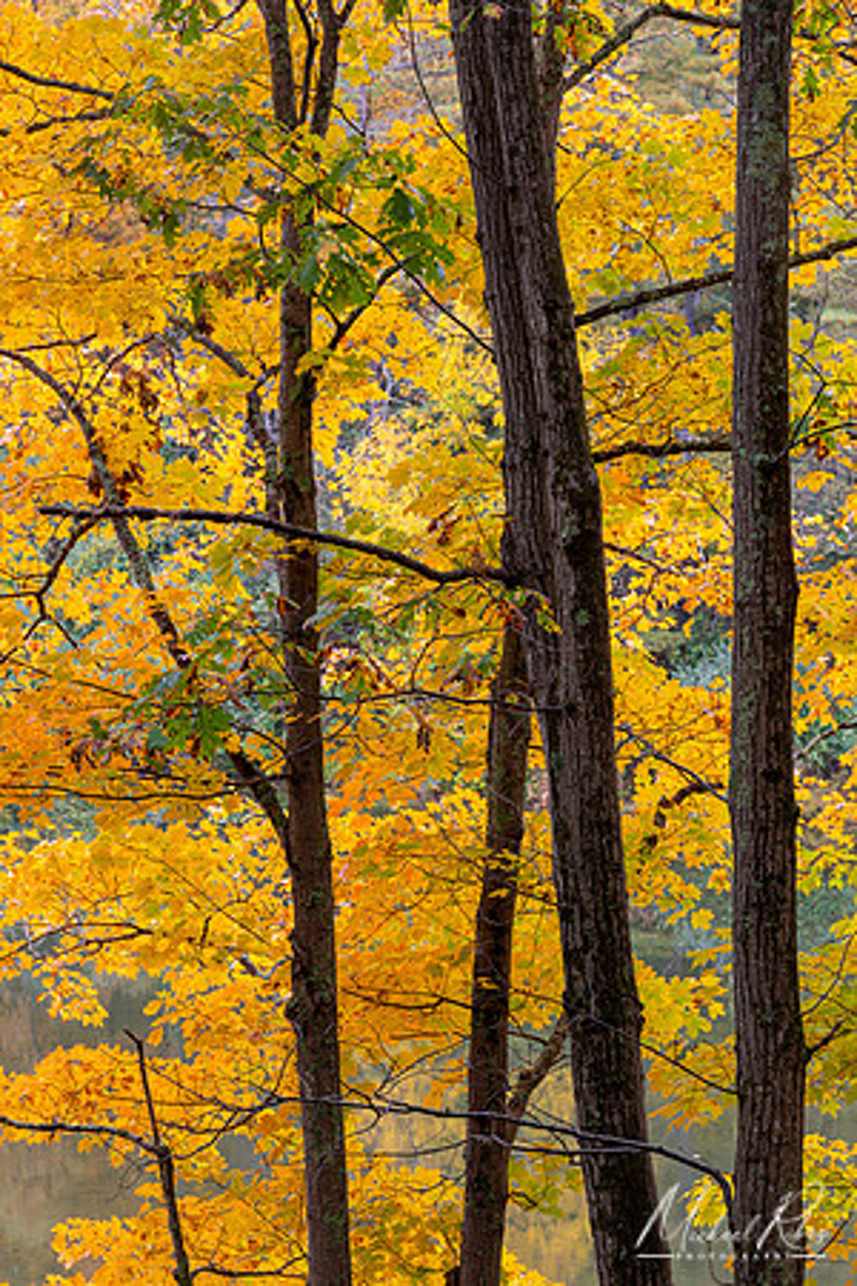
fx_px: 3749
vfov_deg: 19.5
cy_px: 643
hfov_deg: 13.0
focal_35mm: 105
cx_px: 428
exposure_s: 1/6
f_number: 13
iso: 100
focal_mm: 105
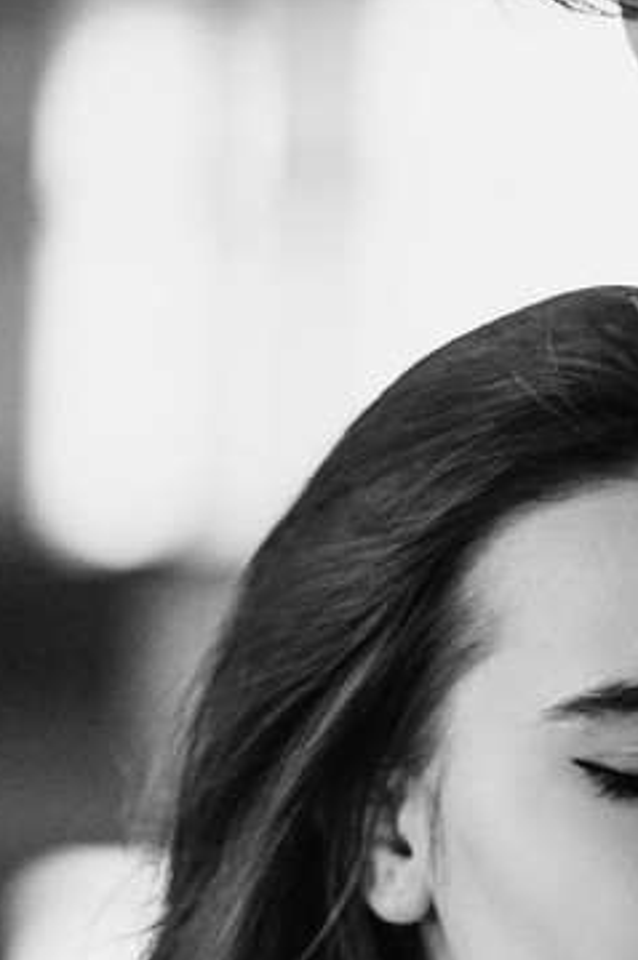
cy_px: 979
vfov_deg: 6.5
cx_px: 769
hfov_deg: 4.3
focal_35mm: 314
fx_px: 8377
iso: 200
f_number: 1.8
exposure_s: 1/160
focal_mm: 85
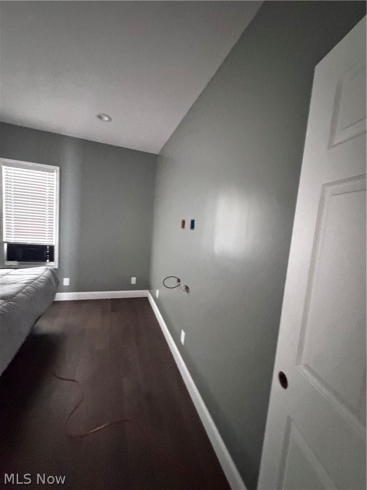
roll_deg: -4.9
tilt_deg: -6.5
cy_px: 245
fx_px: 198
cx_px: 184
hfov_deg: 85.7
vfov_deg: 102.1
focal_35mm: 14
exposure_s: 1/15
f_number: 2.2
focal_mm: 2.22
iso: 3200
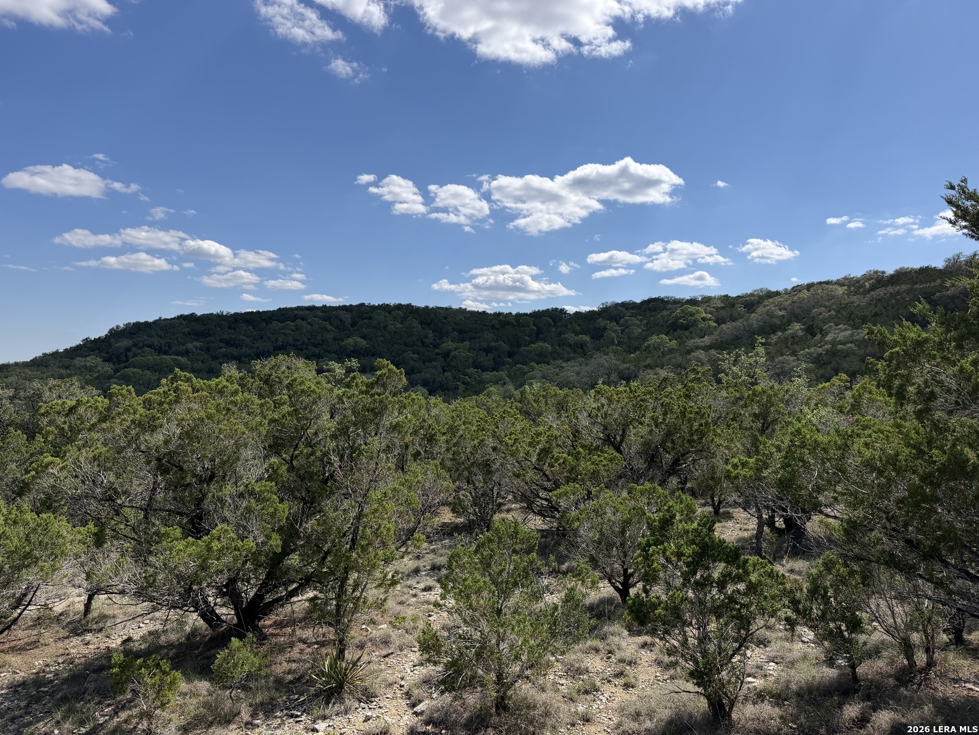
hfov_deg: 71.6
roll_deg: +0.3
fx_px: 679
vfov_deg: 56.8
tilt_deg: -0.3
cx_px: 490
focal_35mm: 24
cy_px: 368
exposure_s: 1/6173
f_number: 1.78
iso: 80
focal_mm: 6.76
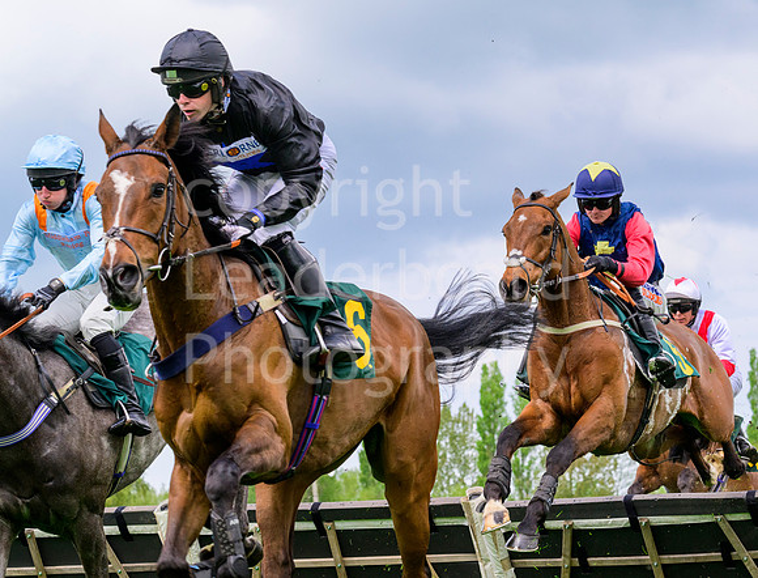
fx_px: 3131
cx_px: 470
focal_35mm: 142
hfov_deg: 13.8
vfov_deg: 10.5
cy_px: 265
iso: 800
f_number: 9
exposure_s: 1/1250
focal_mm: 120
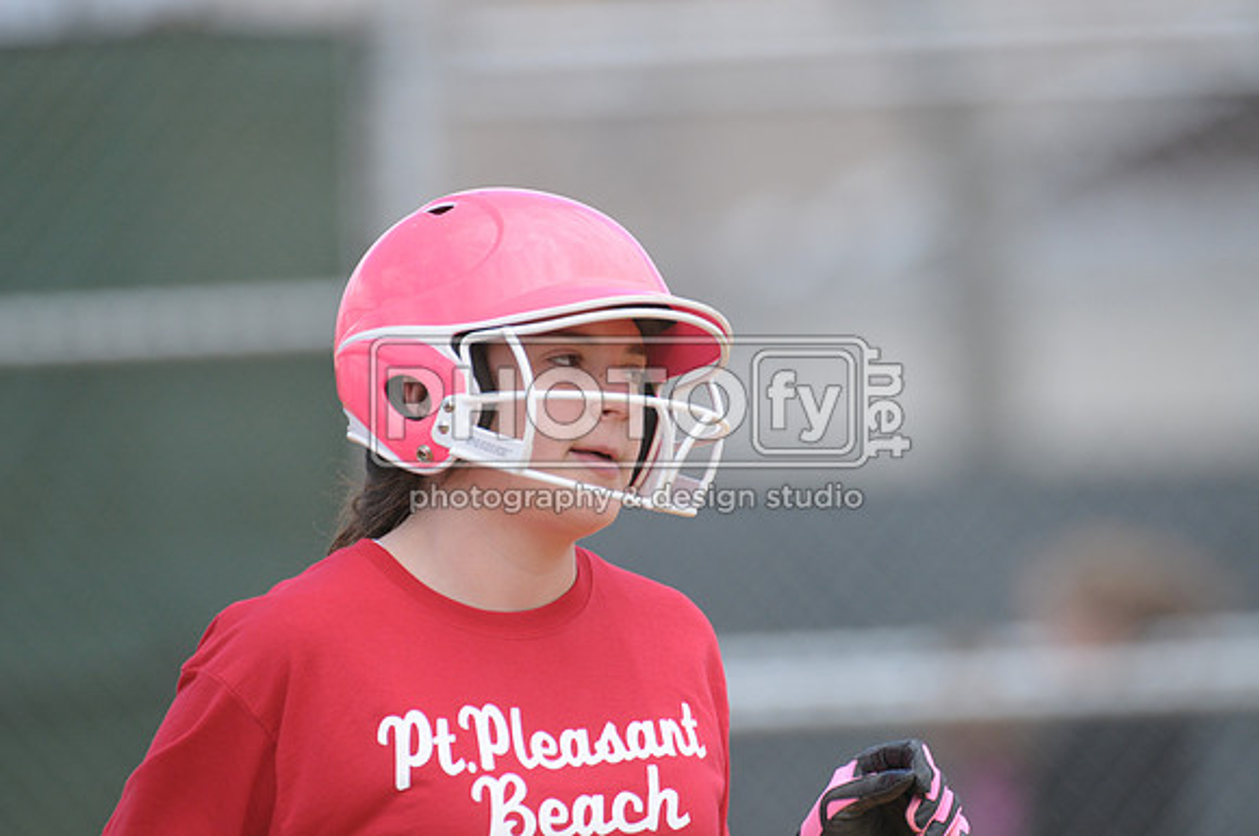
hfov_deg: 3.4
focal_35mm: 600
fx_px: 20954
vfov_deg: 2.3
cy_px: 418
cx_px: 630
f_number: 4.5
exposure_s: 1/1000
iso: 400
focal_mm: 400
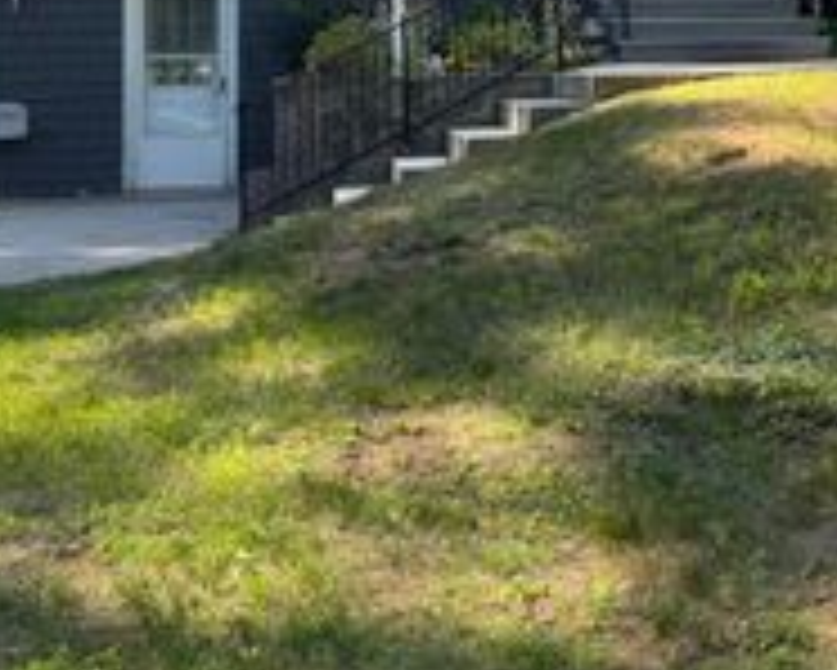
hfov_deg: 29.7
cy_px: -20
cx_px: 598
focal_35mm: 63
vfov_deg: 23.1
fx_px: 1561
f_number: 1.78
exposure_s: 1/671
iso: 80
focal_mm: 6.76
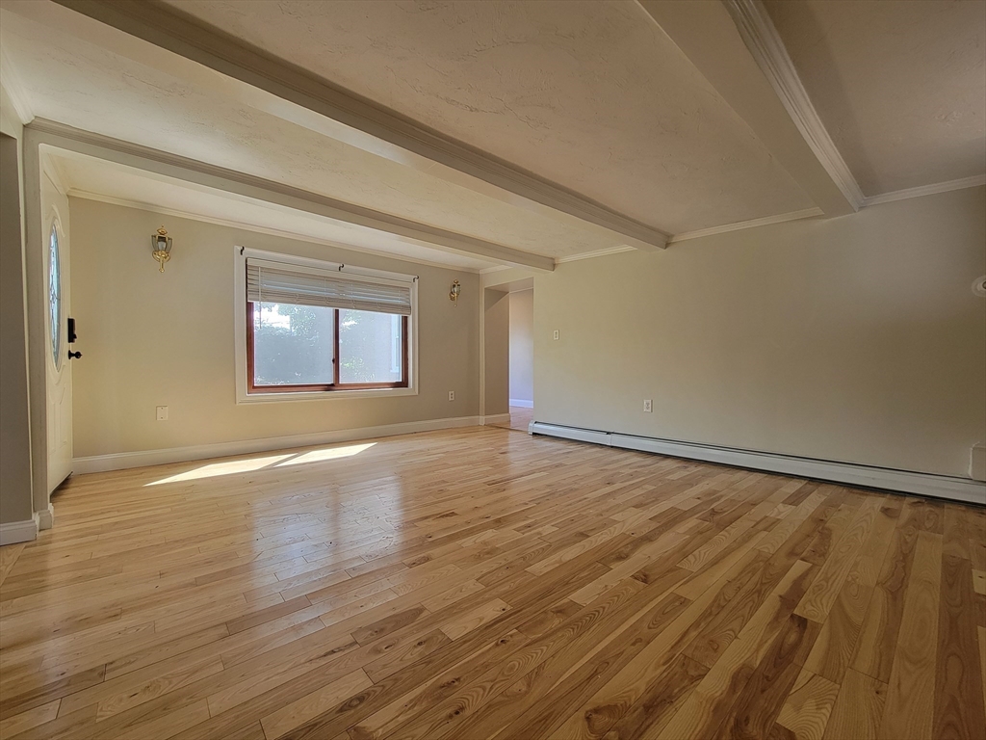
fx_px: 370
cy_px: 370
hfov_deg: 106.2
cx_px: 493
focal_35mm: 13
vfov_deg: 89.9
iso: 125
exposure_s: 1/60
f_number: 2.2
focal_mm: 2.2
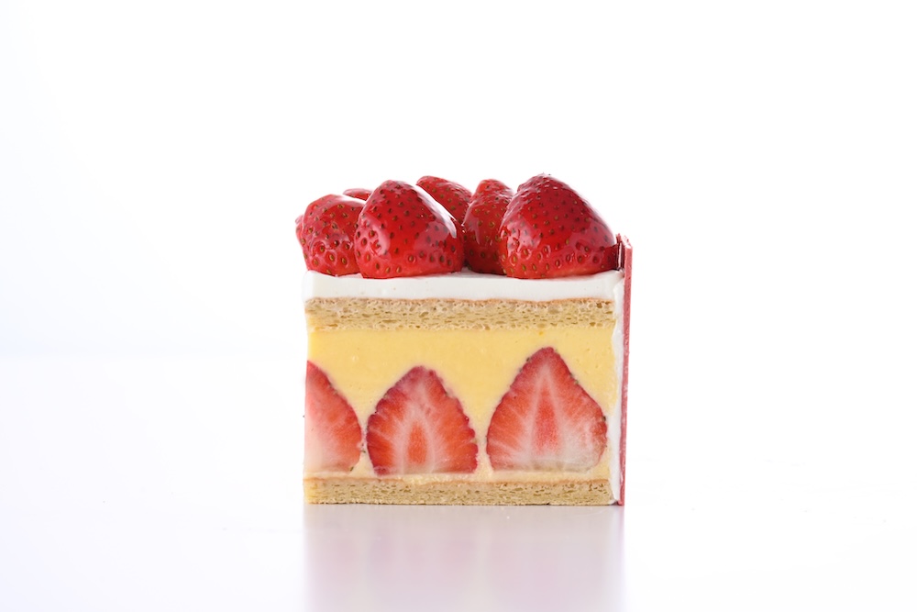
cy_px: 306
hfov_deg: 13.7
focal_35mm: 150
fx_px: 3821
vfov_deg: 9.2
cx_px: 458
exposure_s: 1/125
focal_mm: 150
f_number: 11
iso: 100
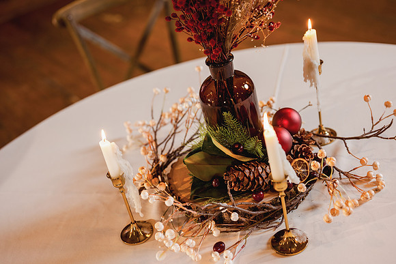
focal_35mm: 50
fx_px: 550
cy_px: 132
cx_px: 198
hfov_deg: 39.6
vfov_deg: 27.0
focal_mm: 50
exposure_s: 1/60
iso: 400
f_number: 2.5
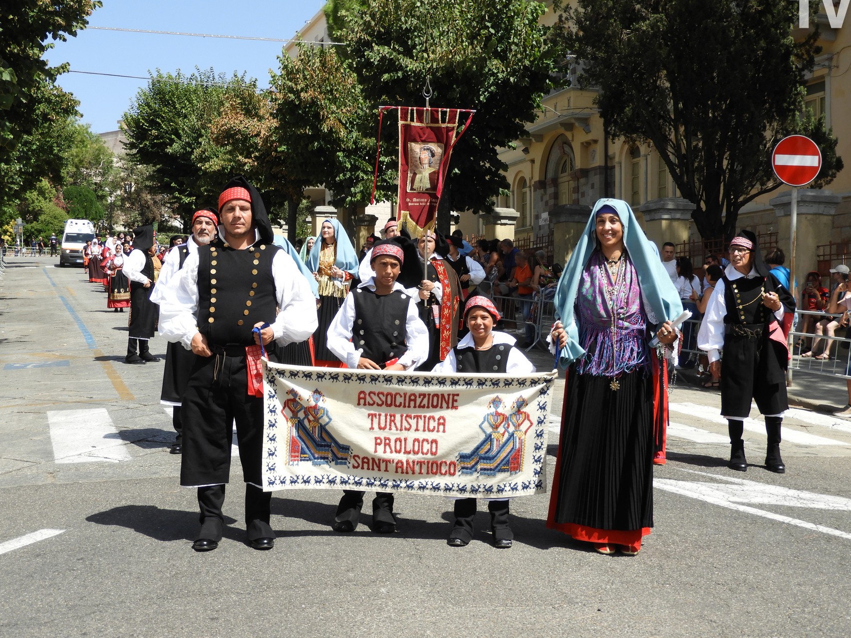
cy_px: 314
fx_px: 1180
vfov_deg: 30.3
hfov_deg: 39.7
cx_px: 411
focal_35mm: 48
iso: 100
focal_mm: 8.1
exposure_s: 1/640
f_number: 4
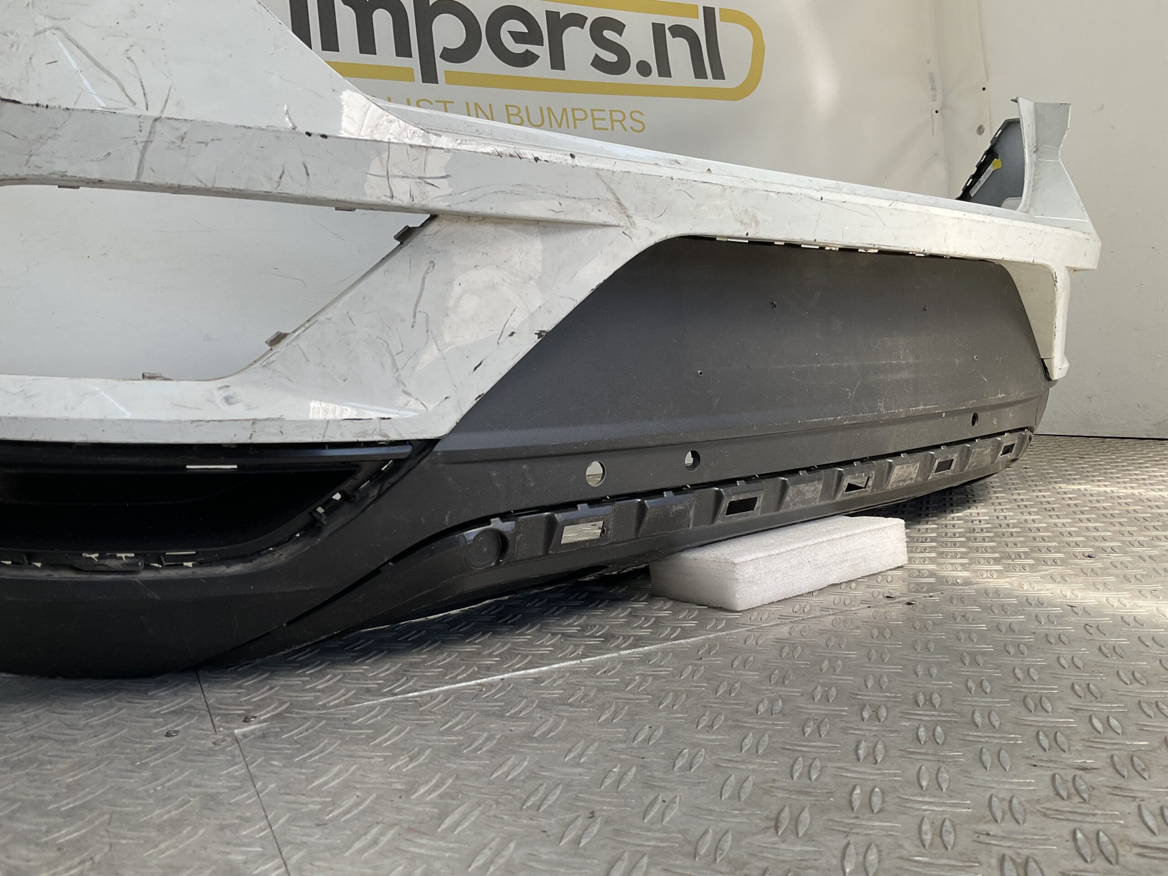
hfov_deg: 61.7
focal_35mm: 29
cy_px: 438
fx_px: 979
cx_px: 584
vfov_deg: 48.2
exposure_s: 1/268
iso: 16
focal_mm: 3
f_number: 1.8
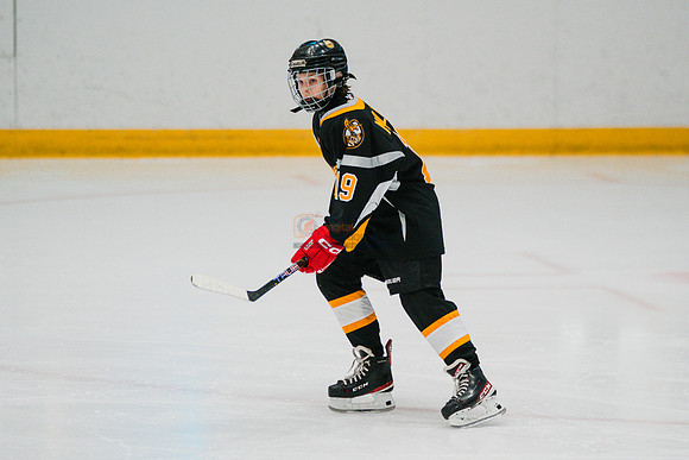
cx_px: 391
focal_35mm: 235
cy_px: 230
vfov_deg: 5.9
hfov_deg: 8.8
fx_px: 4493
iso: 3200
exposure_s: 1/1600
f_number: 3.2
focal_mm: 197
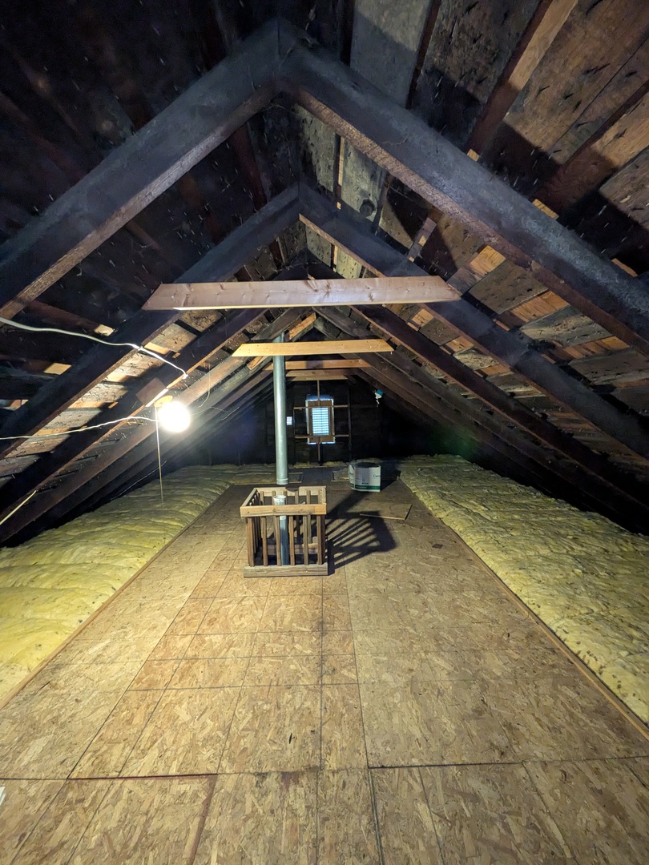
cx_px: 324
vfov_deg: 102.1
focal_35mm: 14
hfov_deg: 85.7
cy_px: 432
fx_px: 350
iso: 2088
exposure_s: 1/30.3
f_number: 2.2
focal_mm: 1.85
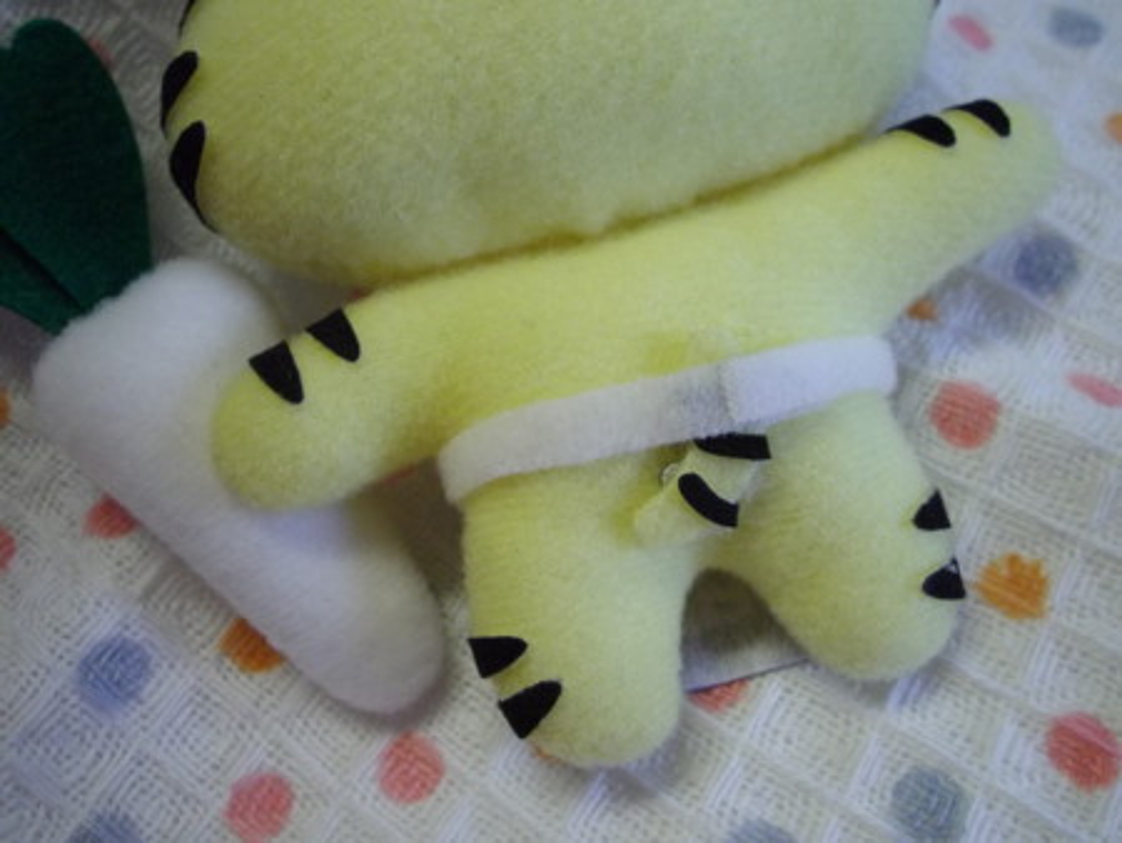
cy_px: 422
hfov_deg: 56.8
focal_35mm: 32
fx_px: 1038
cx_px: 561
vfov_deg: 44.2
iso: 414
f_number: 3.5
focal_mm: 5.8
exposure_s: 1/50
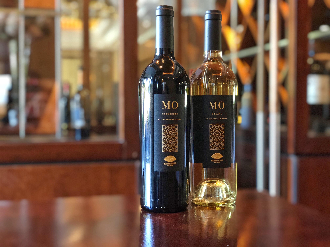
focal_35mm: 52
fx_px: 496
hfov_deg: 36.8
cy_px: 124
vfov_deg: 28.0
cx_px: 165
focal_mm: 6
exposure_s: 1/8
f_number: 2.4
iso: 200
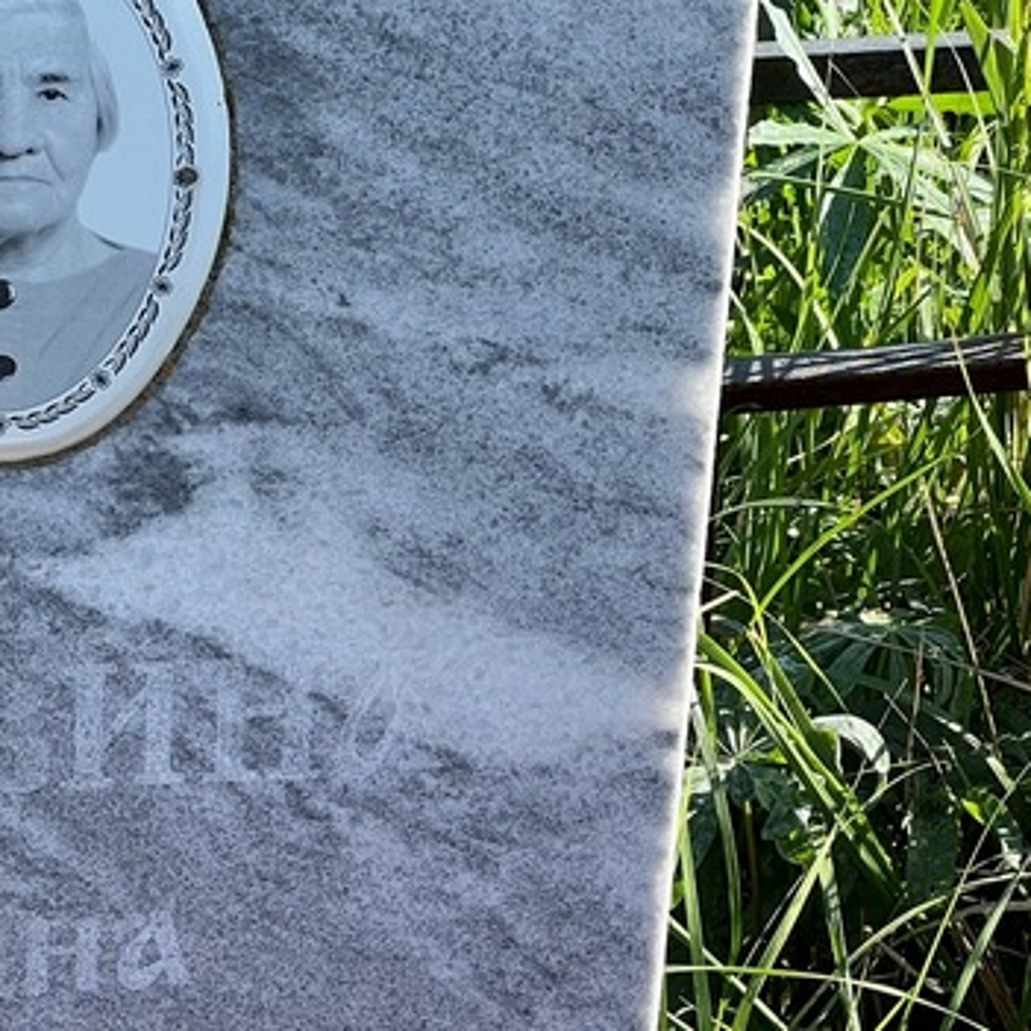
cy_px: 740
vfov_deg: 11.3
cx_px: 79
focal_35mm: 155
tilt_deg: -26.2
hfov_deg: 11.2
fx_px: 5223
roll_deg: +0.4
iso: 32
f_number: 2.8
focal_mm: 9
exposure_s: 1/239
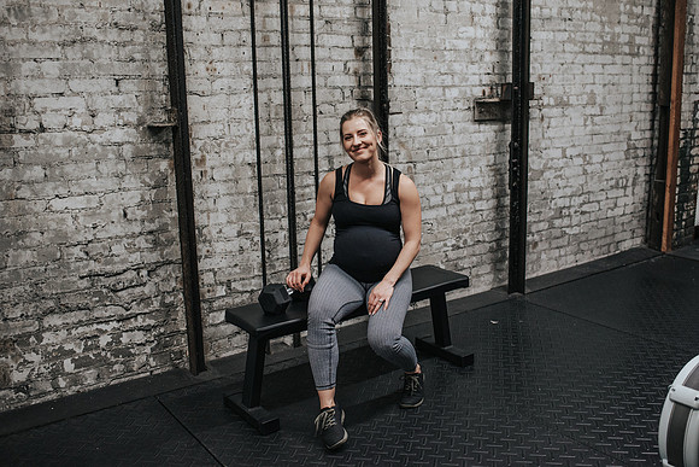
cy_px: 222
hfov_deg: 52.0
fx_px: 717
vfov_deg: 36.0
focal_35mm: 37
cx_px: 366
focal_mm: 35
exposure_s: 1/250
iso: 800
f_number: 3.2
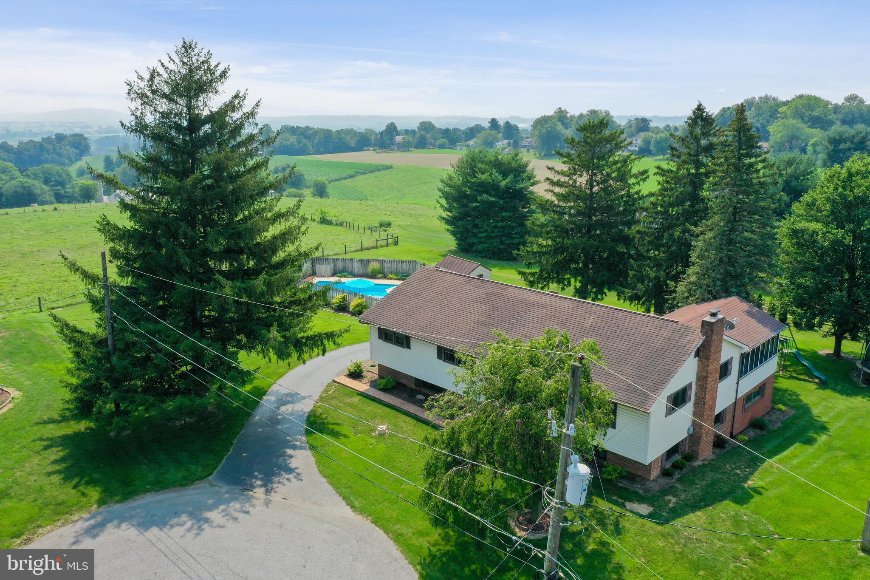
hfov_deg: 65.5
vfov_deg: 46.4
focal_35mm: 28
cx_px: 435
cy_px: 290
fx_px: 677
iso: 100
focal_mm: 10.26
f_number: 6.3
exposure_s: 1/500
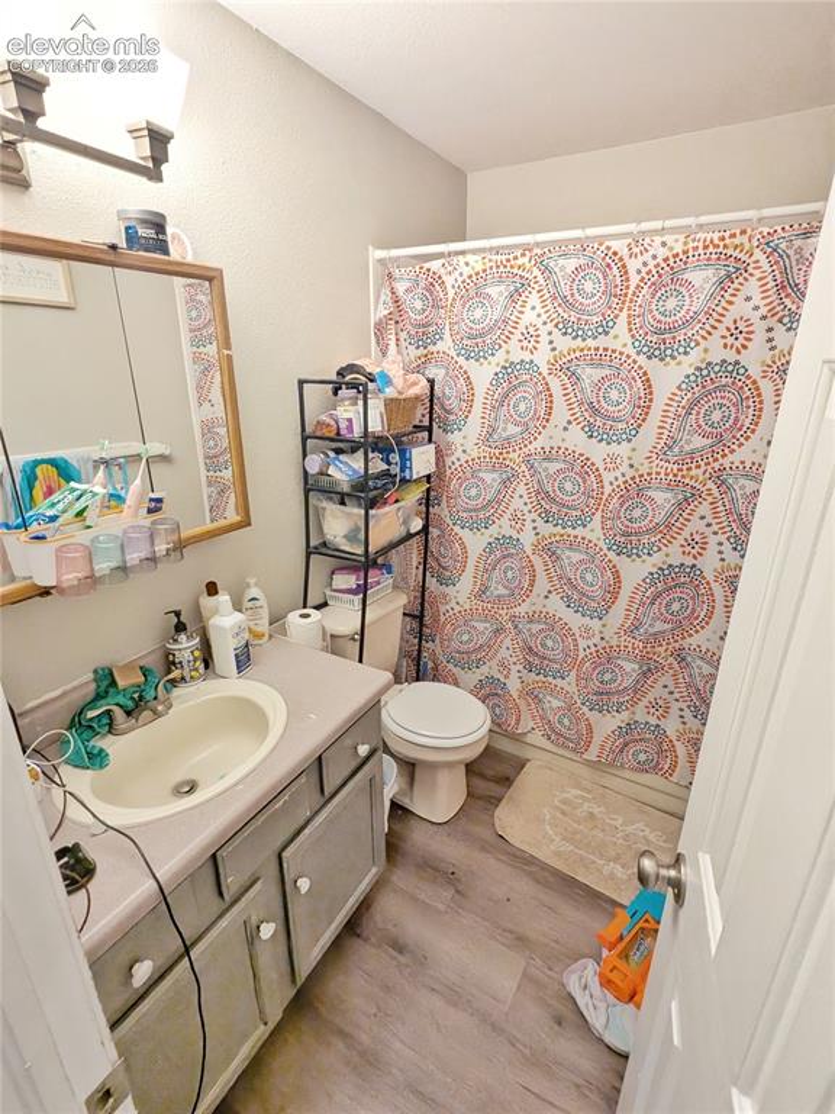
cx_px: 418
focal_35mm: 16
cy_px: 557
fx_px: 515
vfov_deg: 94.5
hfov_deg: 78.1
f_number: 2.2
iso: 180
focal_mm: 2.22
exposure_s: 1/120
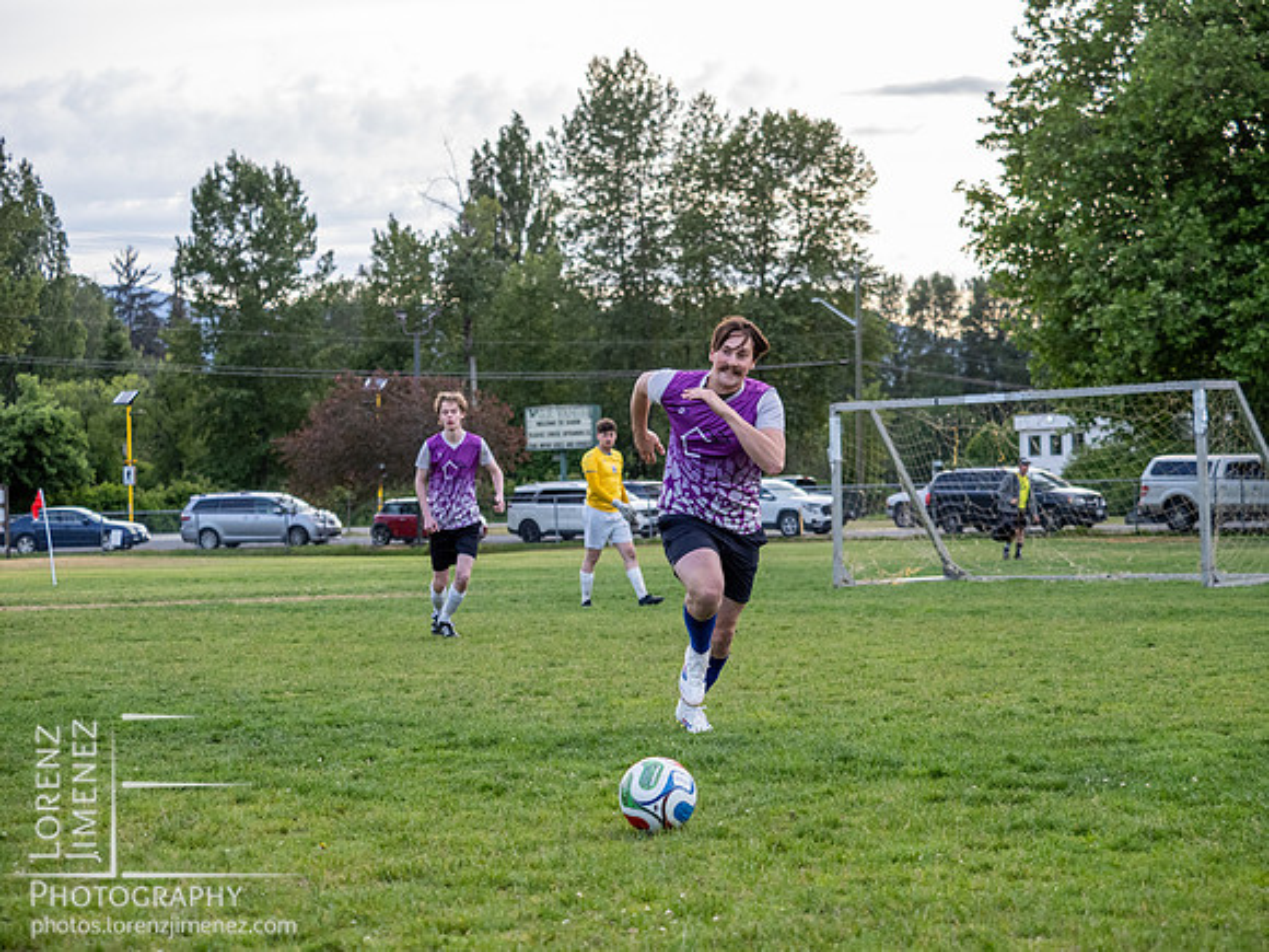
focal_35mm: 80
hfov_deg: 24.4
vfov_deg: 18.4
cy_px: 476
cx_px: 634
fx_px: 2933
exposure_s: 1/1000
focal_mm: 40
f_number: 2.8
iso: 640
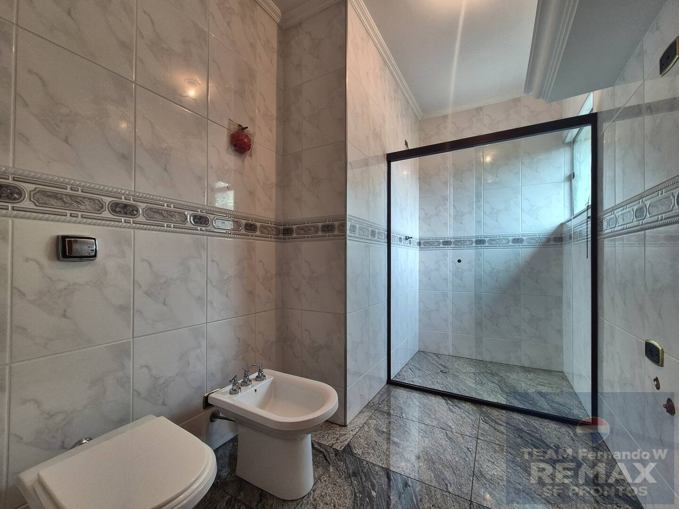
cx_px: 340
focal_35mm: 13
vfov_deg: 89.9
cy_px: 254
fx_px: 255
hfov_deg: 106.2
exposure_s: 1/120
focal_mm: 2.2
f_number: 2.2
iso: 100
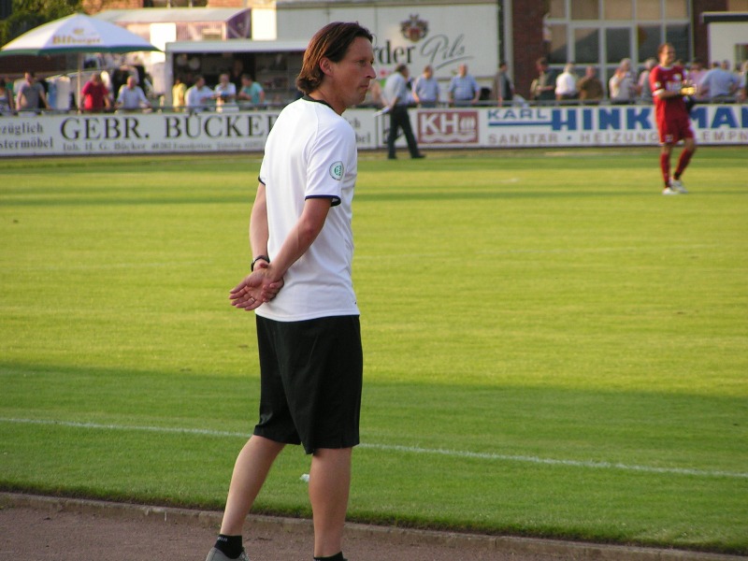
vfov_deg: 4.8
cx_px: 374
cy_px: 280
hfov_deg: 6.4
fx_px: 6720
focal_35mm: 311
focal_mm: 47.6
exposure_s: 1/400
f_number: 3.5
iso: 80
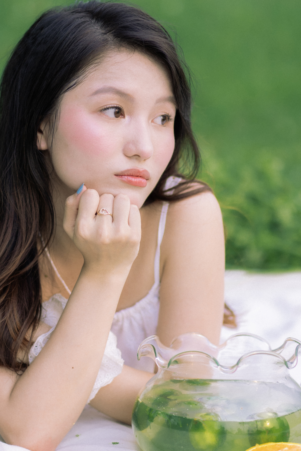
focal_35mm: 127
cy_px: 226
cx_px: 150
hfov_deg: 10.8
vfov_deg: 16.1
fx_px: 1593
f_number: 1.8
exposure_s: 1/800
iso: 400
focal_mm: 85
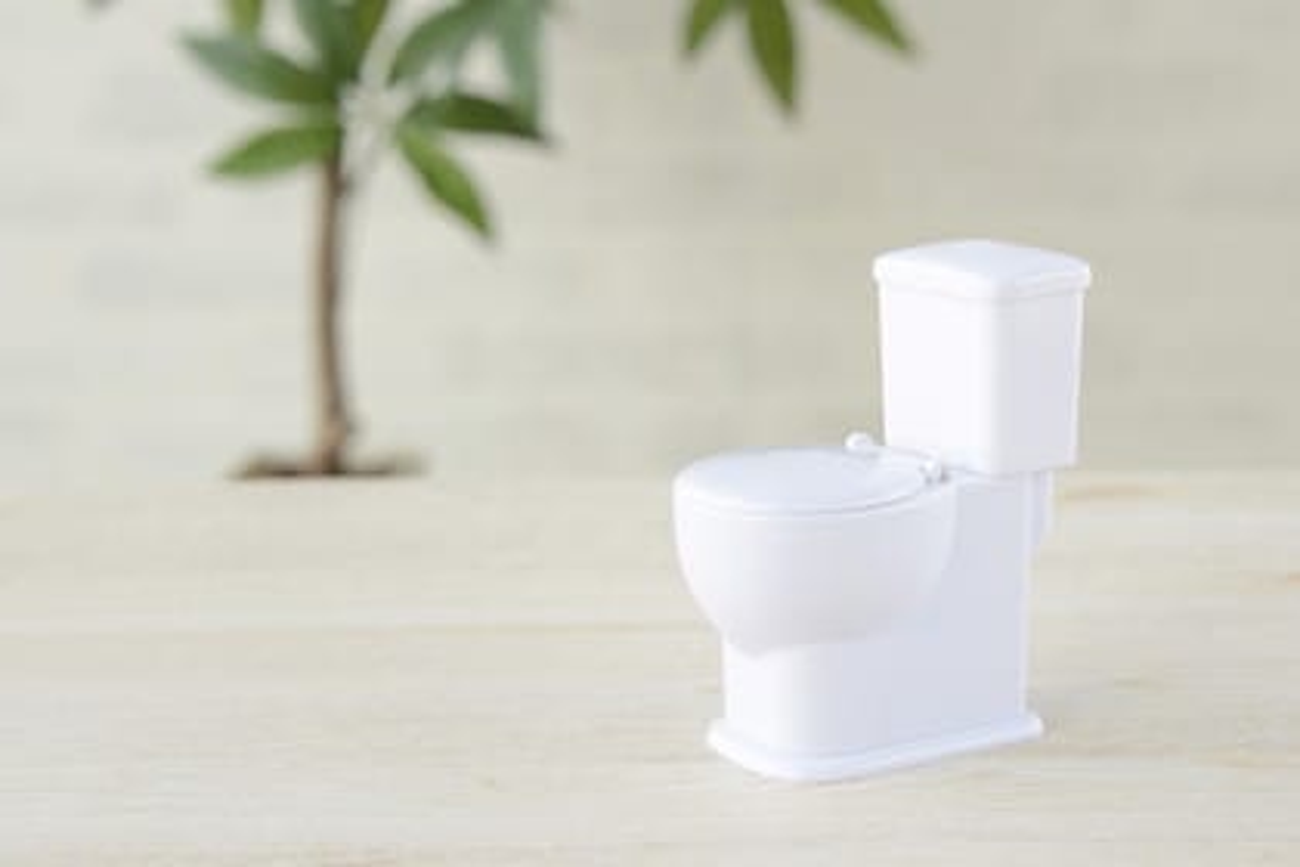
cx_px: 650
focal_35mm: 65
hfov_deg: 31.0
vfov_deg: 20.9
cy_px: 434
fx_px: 2347
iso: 640
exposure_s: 1/160
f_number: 8
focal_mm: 65
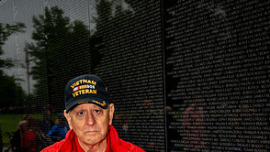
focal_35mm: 64
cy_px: 189
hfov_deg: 32.8
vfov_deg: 17.8
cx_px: 134
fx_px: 459
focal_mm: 40
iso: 1400
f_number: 8
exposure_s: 1/640
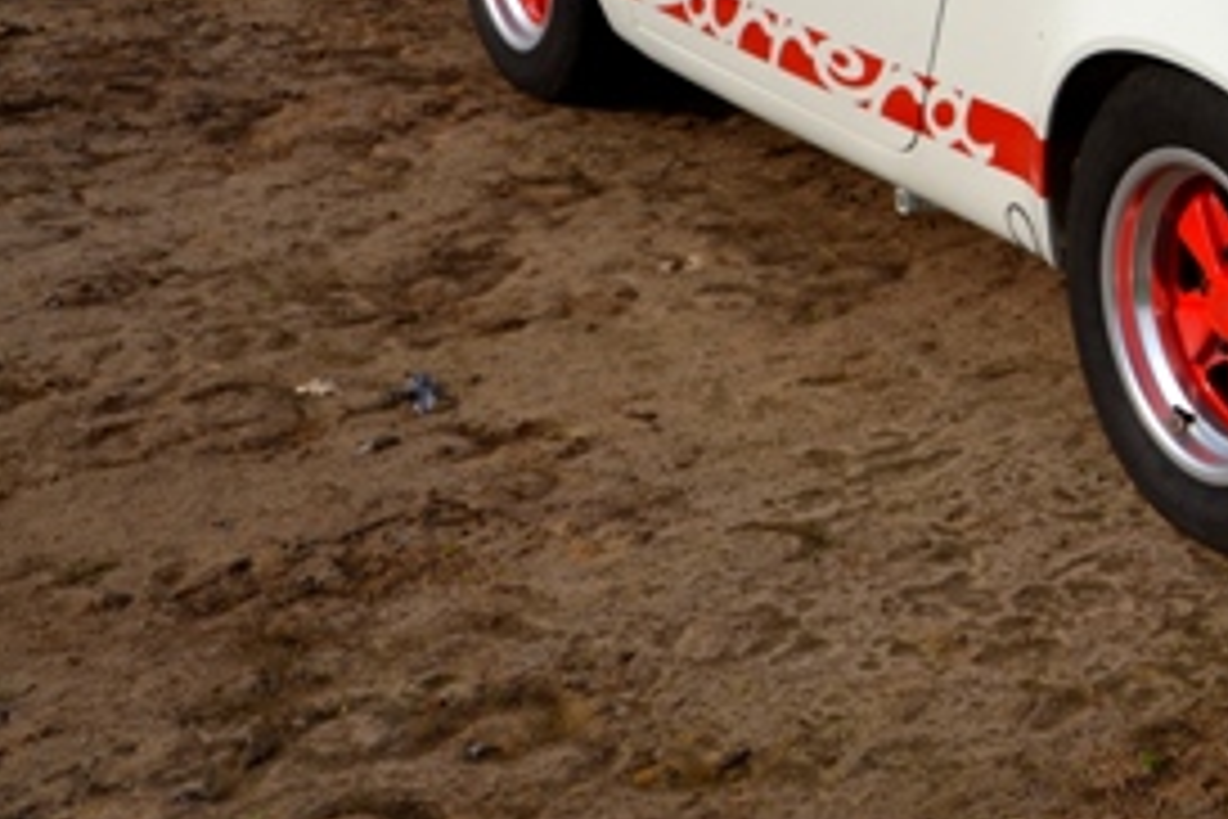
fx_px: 2626
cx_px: 1349
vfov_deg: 17.2
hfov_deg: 24.5
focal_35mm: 77
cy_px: -40
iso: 100
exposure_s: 1/200
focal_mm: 22
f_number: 7.1
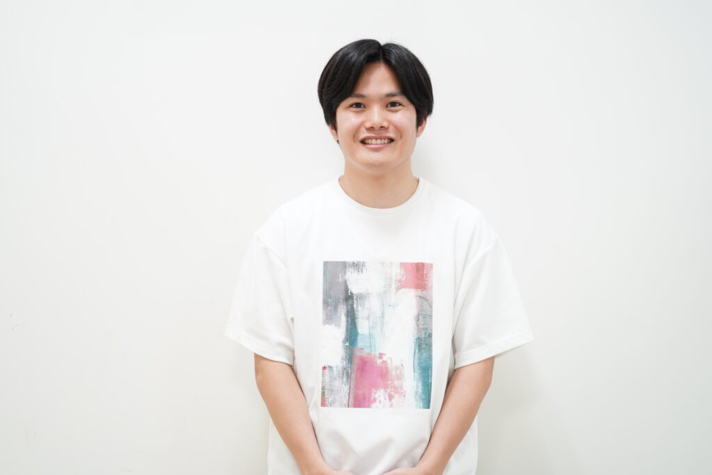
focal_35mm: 70
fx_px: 1385
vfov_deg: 19.5
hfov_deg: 28.8
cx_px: 356
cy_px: 238
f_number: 5.6
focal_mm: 70
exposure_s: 1/100
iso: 1250
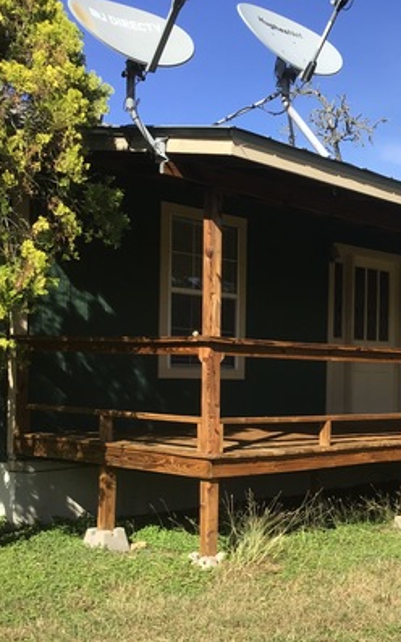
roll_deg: -1.7
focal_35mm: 53
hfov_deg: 23.0
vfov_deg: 38.0
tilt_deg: -4.3
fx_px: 927
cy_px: 385
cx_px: 440
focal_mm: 3.3
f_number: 2.4
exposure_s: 1/886
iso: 25
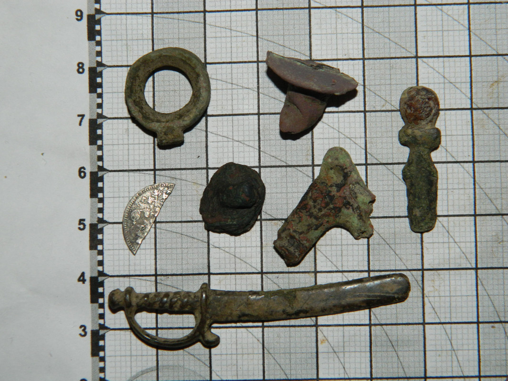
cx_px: 254
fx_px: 1233
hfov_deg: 23.3
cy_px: 190
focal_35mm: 84
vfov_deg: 17.6
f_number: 11.9
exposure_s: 1/50
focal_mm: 15.1
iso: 200
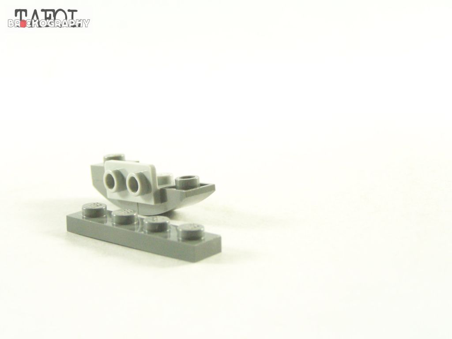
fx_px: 901
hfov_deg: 28.2
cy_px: 170
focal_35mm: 69
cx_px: 226
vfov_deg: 21.3
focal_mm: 11.5
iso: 400
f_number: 3.2
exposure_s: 1/60
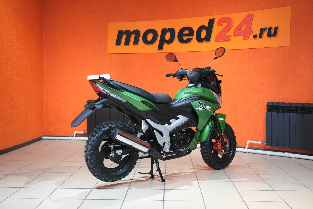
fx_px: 356
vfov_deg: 32.6
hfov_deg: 47.4
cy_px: 104
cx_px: 156
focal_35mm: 41
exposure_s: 1/60
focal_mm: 27.5
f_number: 4
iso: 1000
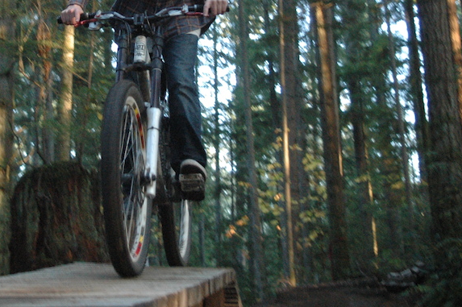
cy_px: 34
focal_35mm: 75
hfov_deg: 26.7
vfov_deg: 17.9
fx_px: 962
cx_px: 119
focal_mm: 28
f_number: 3.5
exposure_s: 1/125
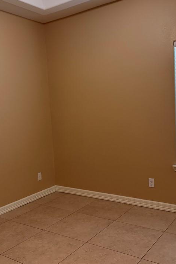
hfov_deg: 36.8
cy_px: 131
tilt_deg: -4.7
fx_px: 264
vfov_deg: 53.1
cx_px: 81
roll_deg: +4.5
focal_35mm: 36
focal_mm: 6.76
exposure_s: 1/120
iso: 160
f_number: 1.78
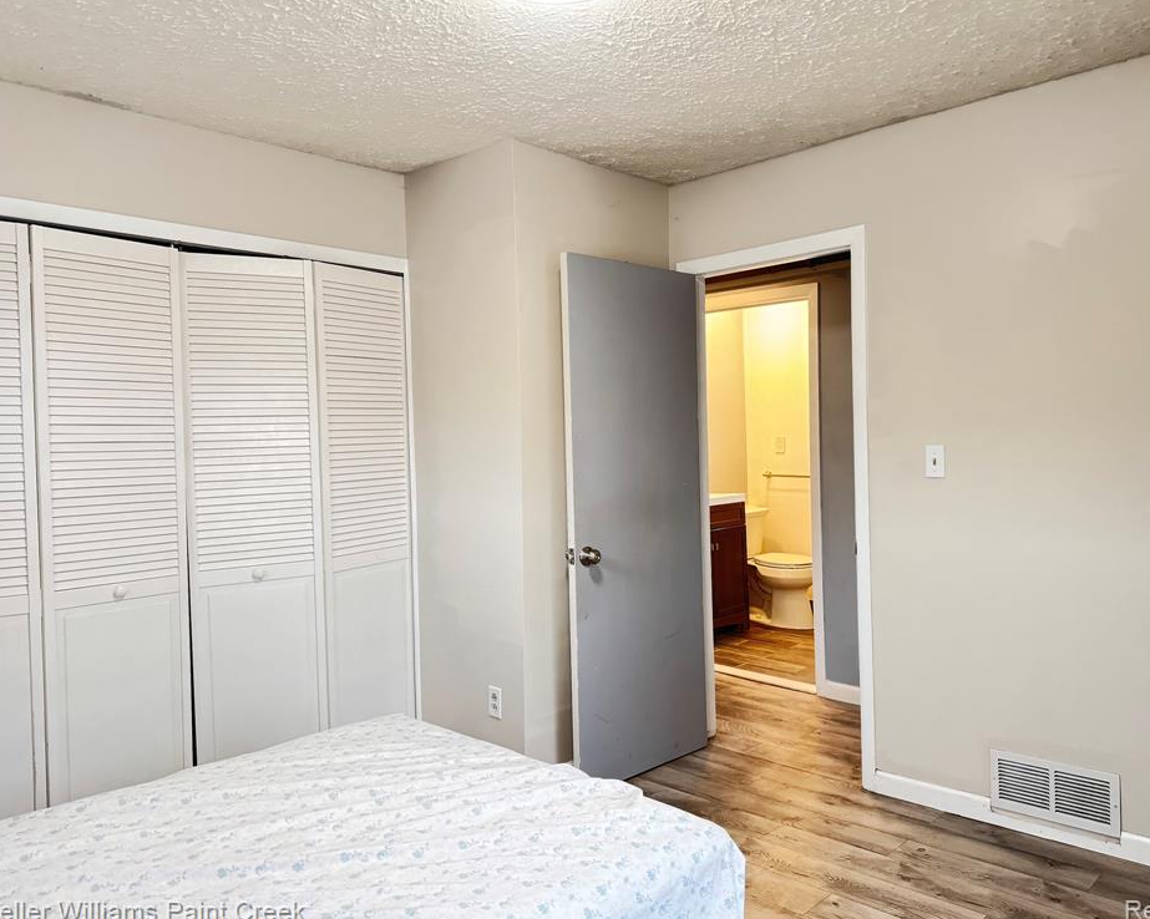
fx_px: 885
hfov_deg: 66.0
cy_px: 452
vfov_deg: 54.9
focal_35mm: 26
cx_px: 613
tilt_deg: -2.1
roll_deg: +1.3
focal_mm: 6.76
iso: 640
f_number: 1.78
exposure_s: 1/40
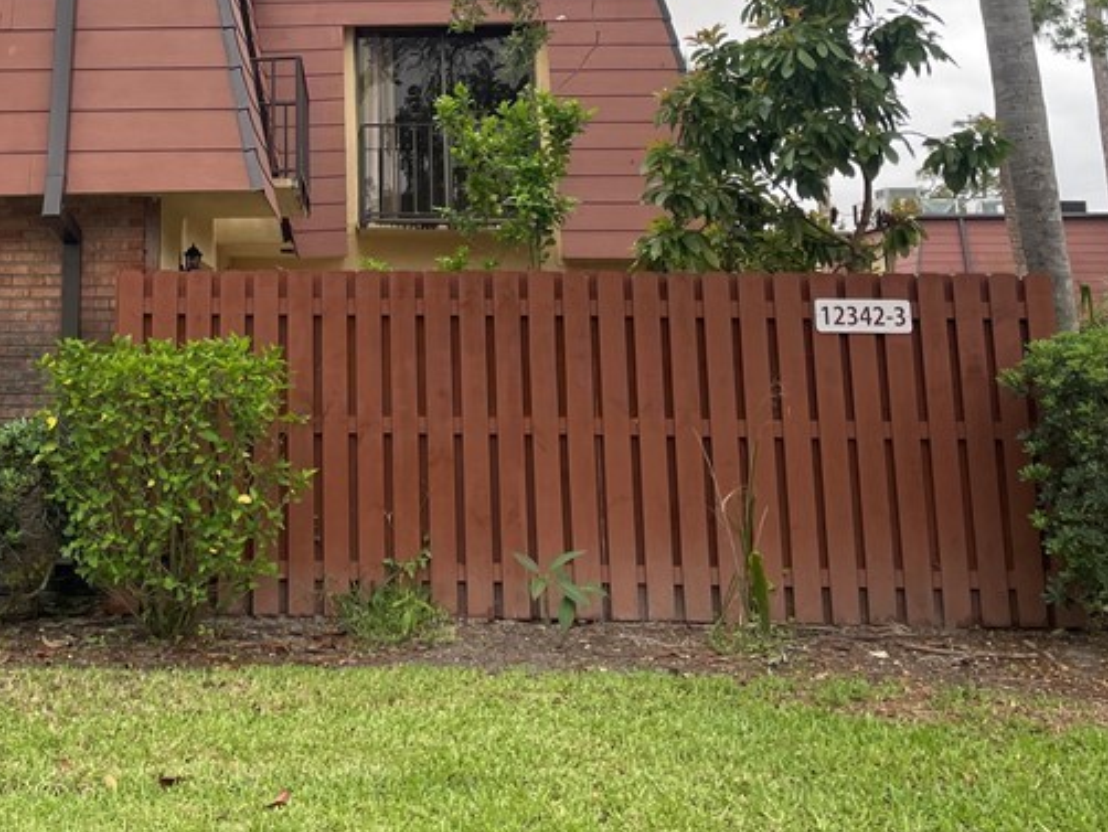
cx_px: 203
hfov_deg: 34.9
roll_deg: -0.5
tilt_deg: +12.7
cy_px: 0
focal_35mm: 53
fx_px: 1697
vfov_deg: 26.1
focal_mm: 4.2
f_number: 1.6
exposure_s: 1/231
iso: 32
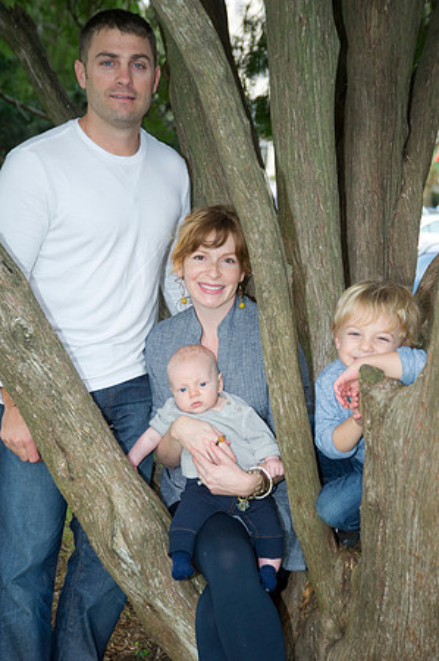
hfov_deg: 23.3
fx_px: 1063
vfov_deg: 34.5
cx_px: 220
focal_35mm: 58
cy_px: 330
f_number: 4.5
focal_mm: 58
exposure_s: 1/250
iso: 320
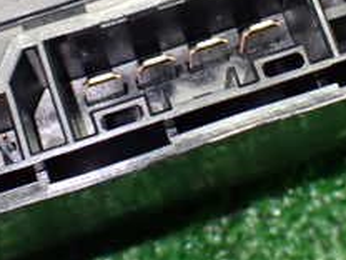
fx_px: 1040
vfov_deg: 14.1
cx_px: 196
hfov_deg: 18.9
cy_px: 28
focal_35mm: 104
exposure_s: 1/125
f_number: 2.5
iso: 800
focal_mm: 6.37
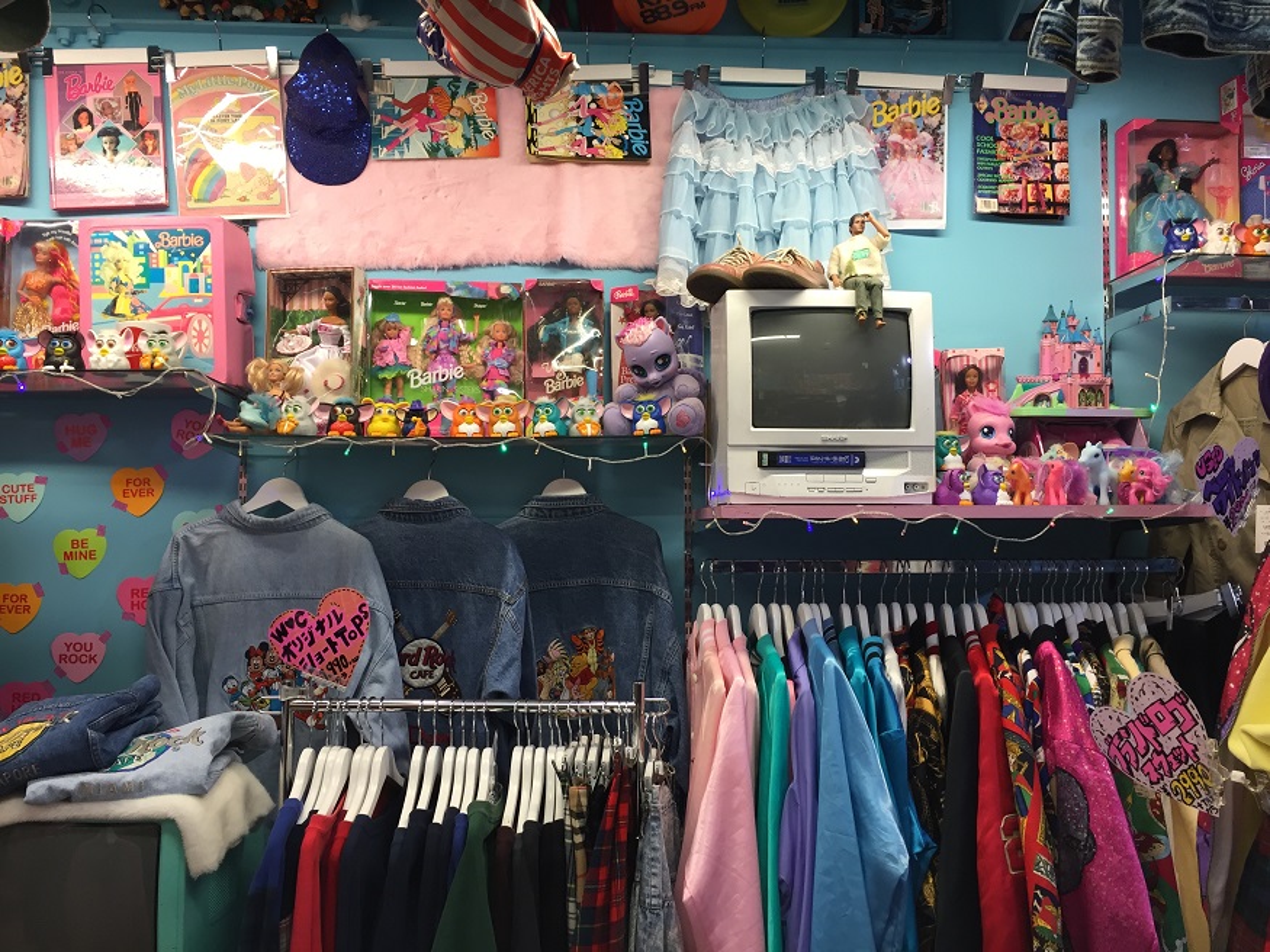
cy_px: 476
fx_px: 1064
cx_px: 635
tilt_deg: +2.9
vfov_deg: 48.2
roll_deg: -0.3
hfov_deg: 61.7
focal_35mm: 29
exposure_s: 1/40
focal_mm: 4.15
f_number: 2.2
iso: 32
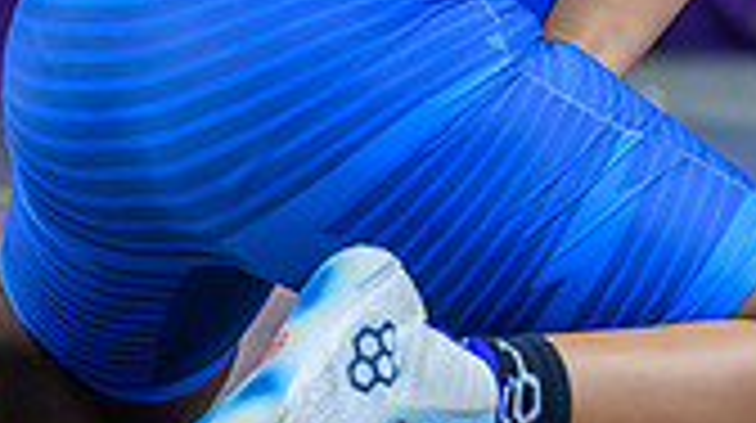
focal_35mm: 507
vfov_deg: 2.4
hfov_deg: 4.3
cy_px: -91
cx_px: 510
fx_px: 10150
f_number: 2.8
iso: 20000
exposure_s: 1/800
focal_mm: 115
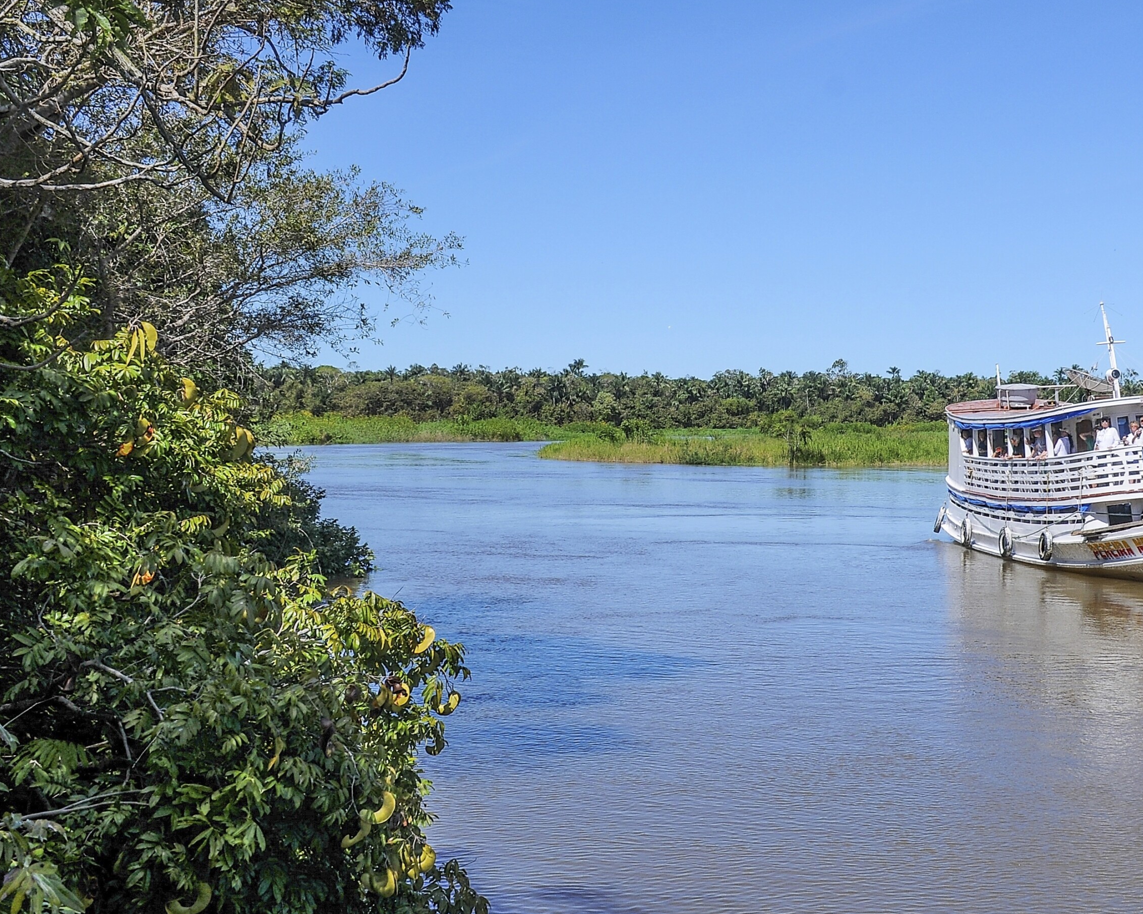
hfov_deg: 33.8
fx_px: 1853
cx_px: 815
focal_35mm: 55
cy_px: 477
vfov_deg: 27.7
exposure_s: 1/320
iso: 160
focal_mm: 23
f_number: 11
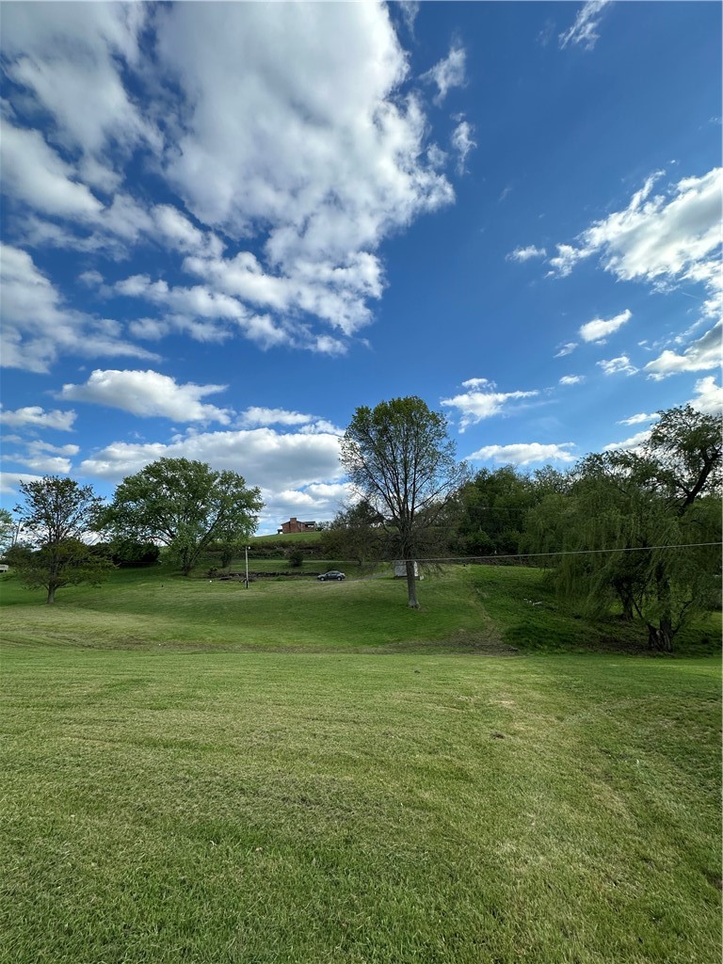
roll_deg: +2.5
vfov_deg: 102.1
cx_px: 362
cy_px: 482
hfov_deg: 85.7
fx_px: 390
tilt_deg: +14.5
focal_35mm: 14
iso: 50
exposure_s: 1/1642
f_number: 2.2
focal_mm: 2.22
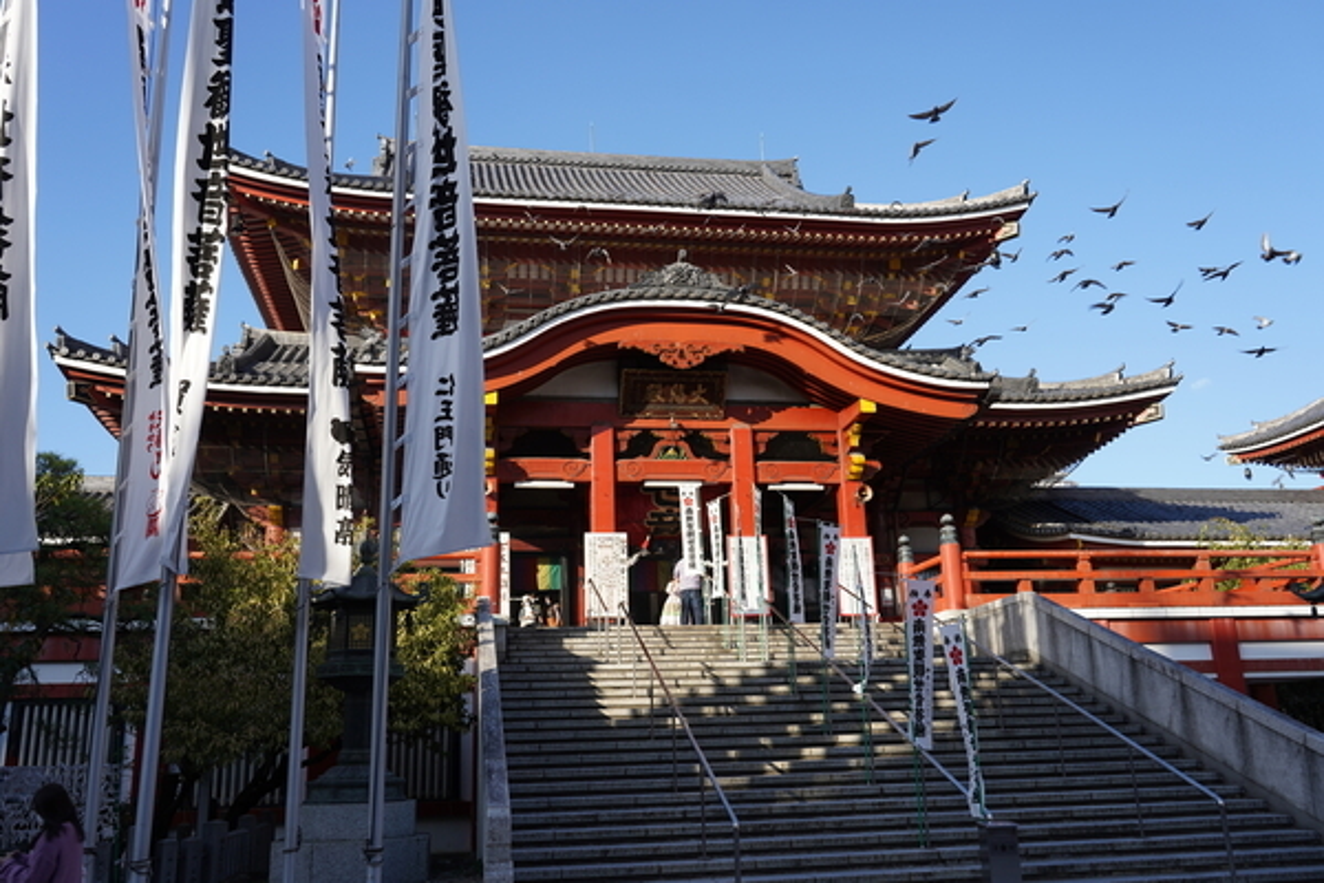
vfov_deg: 42.3
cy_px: 442
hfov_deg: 60.3
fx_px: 1140
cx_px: 662
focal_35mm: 31
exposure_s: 1/160
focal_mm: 31
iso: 100
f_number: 8
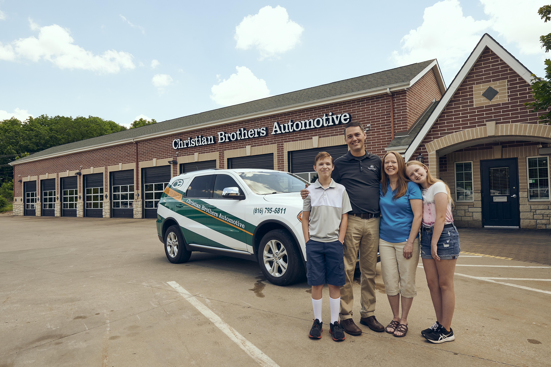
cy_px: 184
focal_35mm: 24
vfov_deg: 53.1
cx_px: 276
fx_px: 367
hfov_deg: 73.8
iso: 250
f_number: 11
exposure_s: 1/200
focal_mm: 24
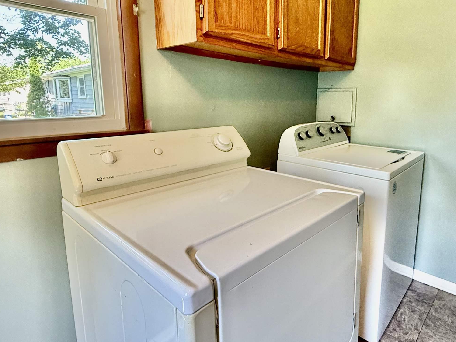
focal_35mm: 22
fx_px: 290
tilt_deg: -7.0
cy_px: 142
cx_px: 274
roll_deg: +0.0
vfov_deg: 60.7
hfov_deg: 75.5
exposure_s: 1/60
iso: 320
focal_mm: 2.22
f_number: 2.2
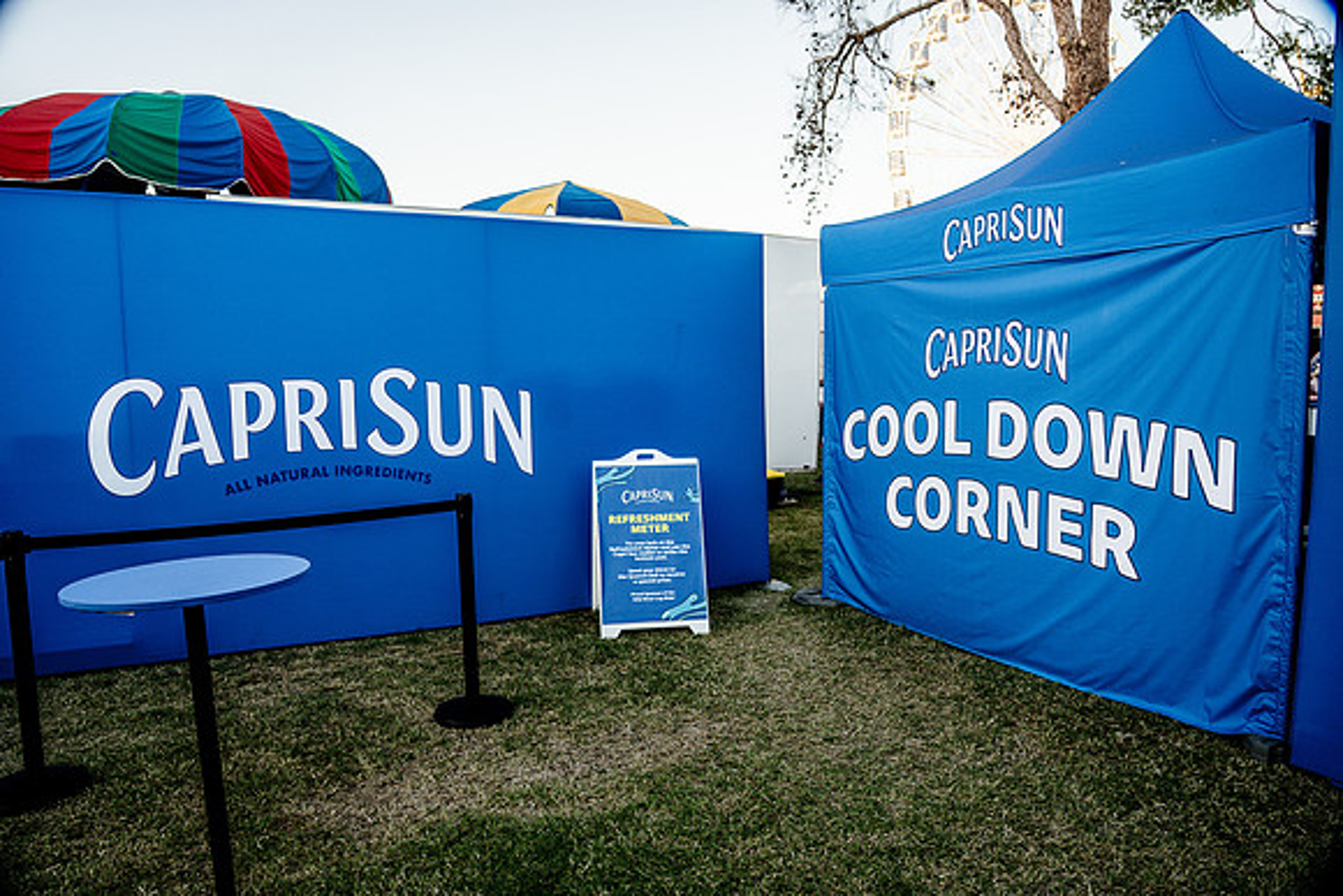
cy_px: 448
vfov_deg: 53.2
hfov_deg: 73.7
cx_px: 672
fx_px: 896
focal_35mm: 24
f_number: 4
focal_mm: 24
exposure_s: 1/200
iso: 320
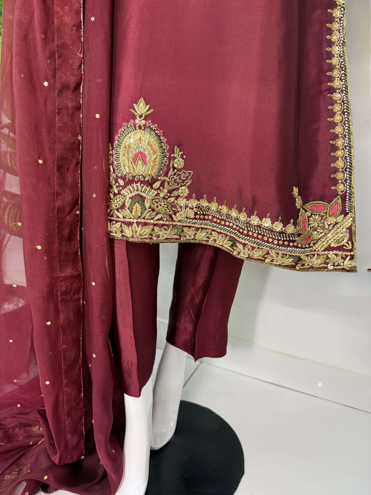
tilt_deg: -15.7
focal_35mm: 24
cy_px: 248
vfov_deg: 71.6
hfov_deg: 56.8
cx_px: 186
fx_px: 343
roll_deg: -3.9
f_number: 1.78
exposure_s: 1/50
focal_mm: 6.76
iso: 250
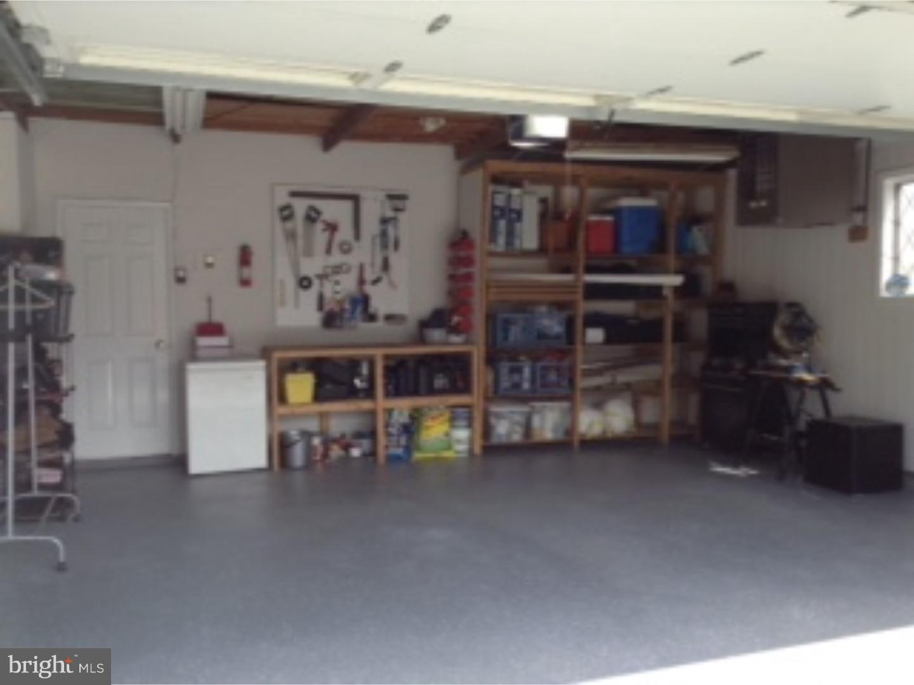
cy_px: 342
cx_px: 457
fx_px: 871
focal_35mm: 33
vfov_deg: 42.9
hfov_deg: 55.4
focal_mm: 3.3
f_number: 2.4
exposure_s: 1/196
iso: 25
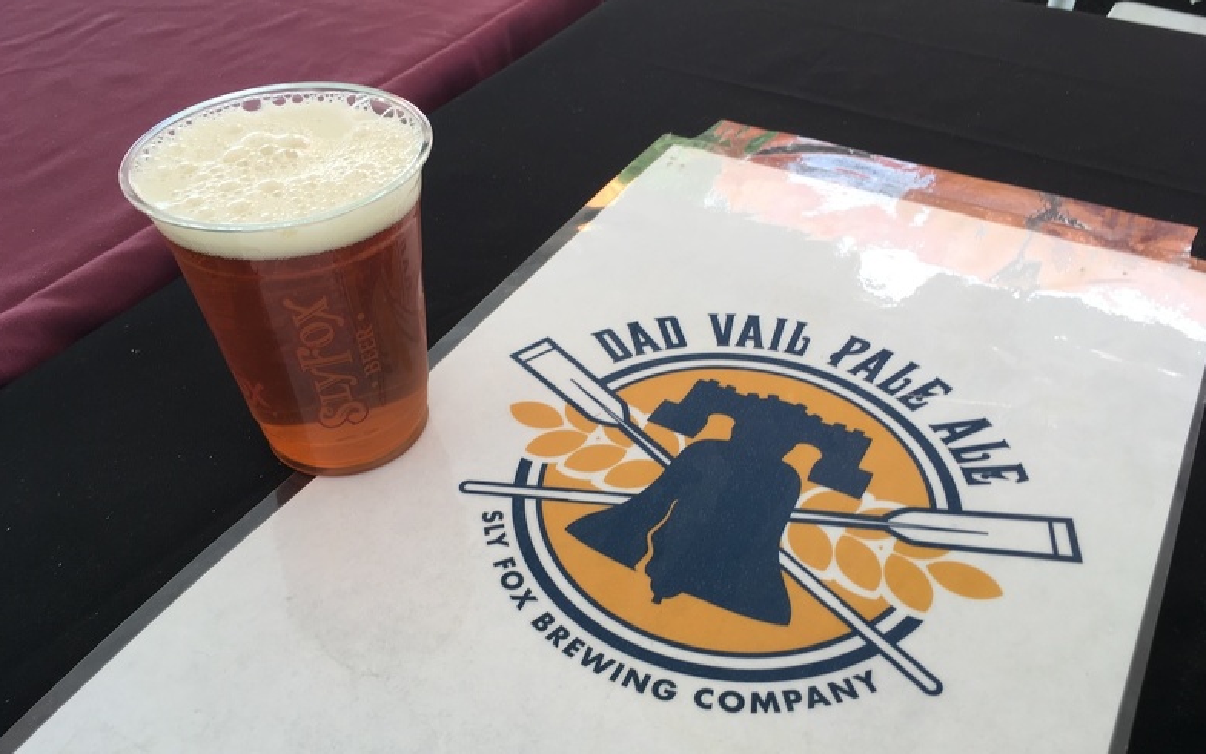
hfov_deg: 61.2
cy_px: 399
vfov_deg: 40.6
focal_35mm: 31
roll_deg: +0.4
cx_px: 599
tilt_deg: -37.9
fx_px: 1019
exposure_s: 1/60
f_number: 2.2
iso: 25
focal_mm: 4.15
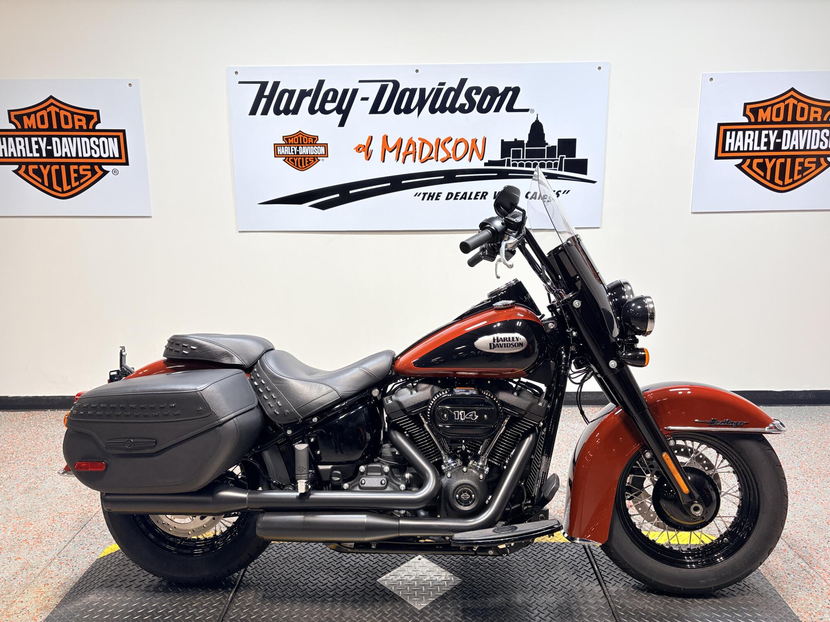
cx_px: 415
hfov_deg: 67.3
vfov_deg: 53.1
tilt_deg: -11.8
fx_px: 623
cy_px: 311
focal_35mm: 26
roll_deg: +1.2
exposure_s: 1/120
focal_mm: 5.96
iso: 40
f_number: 1.6
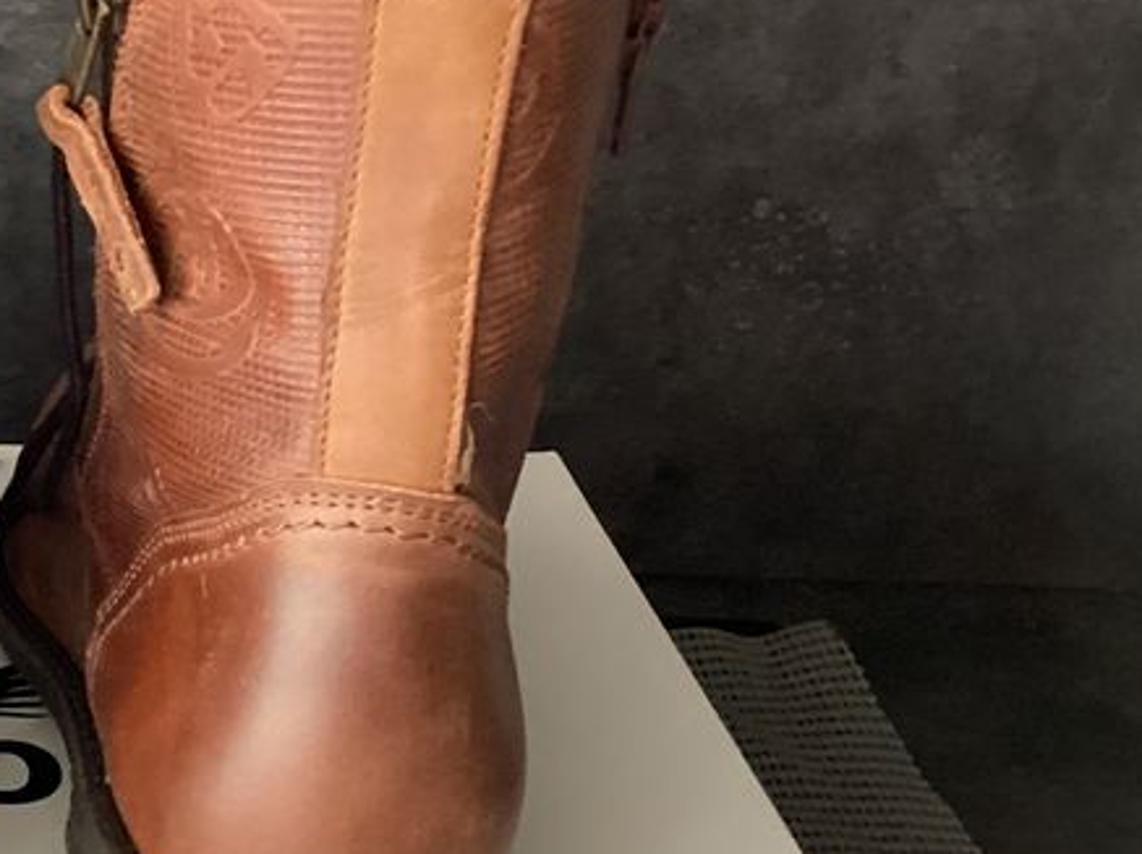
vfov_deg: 20.7
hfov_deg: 25.7
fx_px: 2340
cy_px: 481
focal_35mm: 71
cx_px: -65
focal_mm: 3.3
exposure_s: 1/50
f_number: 2.4
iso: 320
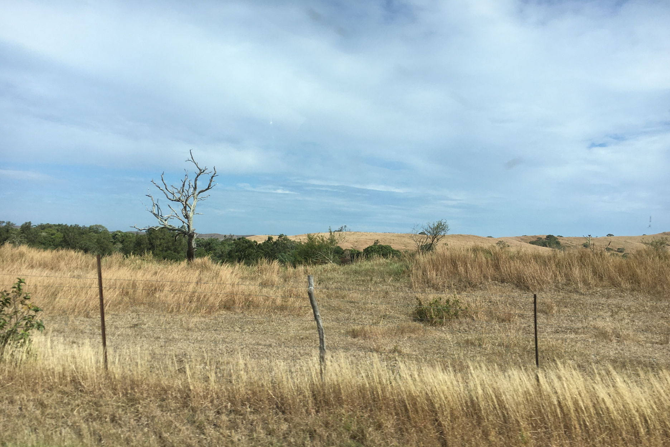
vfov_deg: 42.2
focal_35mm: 31
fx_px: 577
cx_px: 338
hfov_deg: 60.3
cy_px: 252
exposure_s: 1/2024
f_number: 2.2
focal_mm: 4.15
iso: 25
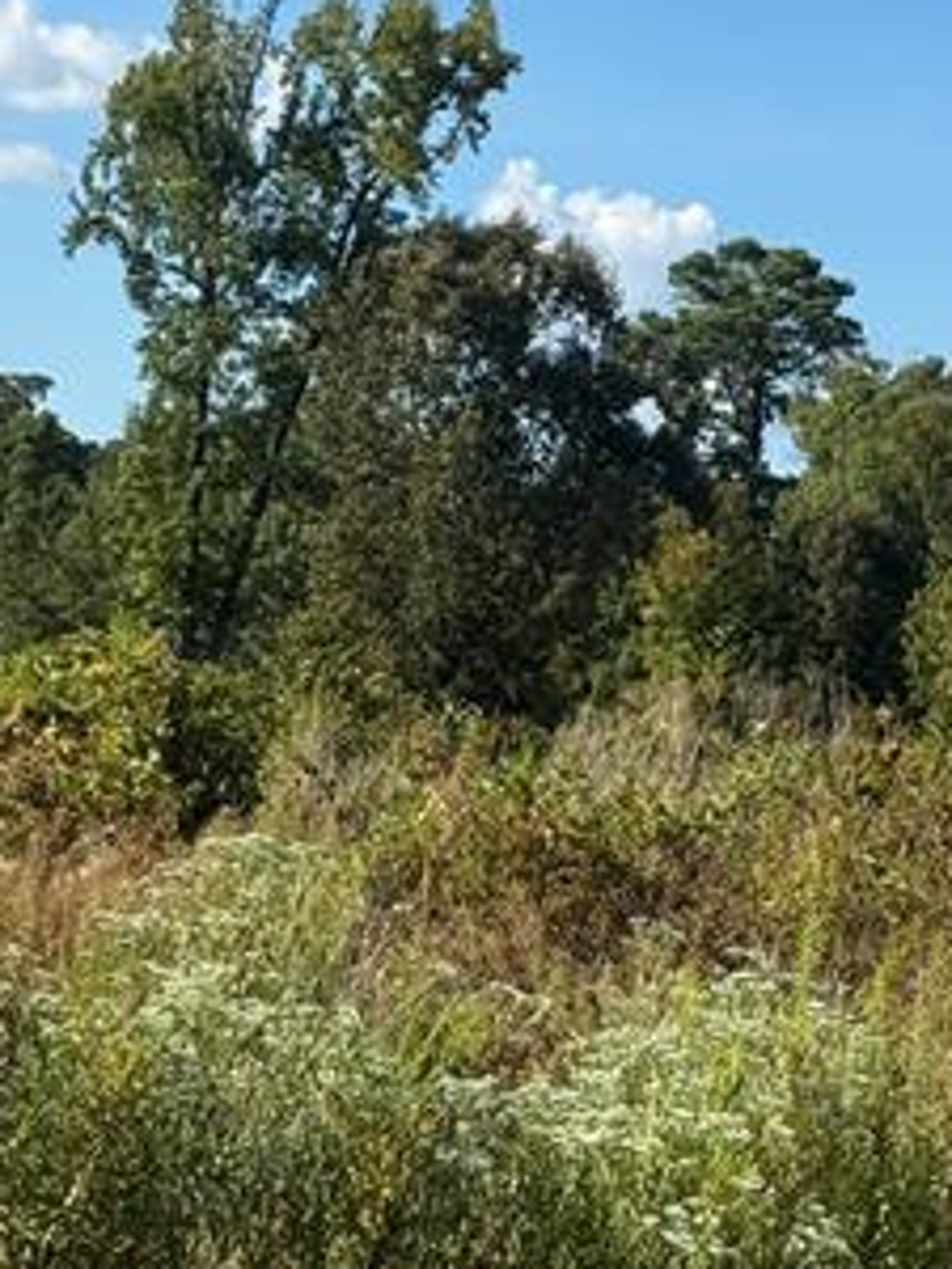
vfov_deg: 16.0
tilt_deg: +1.8
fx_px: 4510
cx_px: 592
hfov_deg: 12.0
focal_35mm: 123
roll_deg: -5.8
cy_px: 520
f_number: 1.78
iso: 64
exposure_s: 1/4310
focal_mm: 6.76
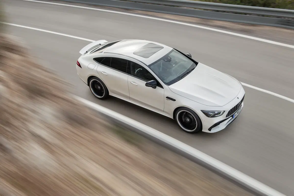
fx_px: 327
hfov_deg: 48.5
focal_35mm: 40
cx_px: 147
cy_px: 98
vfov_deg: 33.4
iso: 100
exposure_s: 1/1.67
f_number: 16
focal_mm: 40
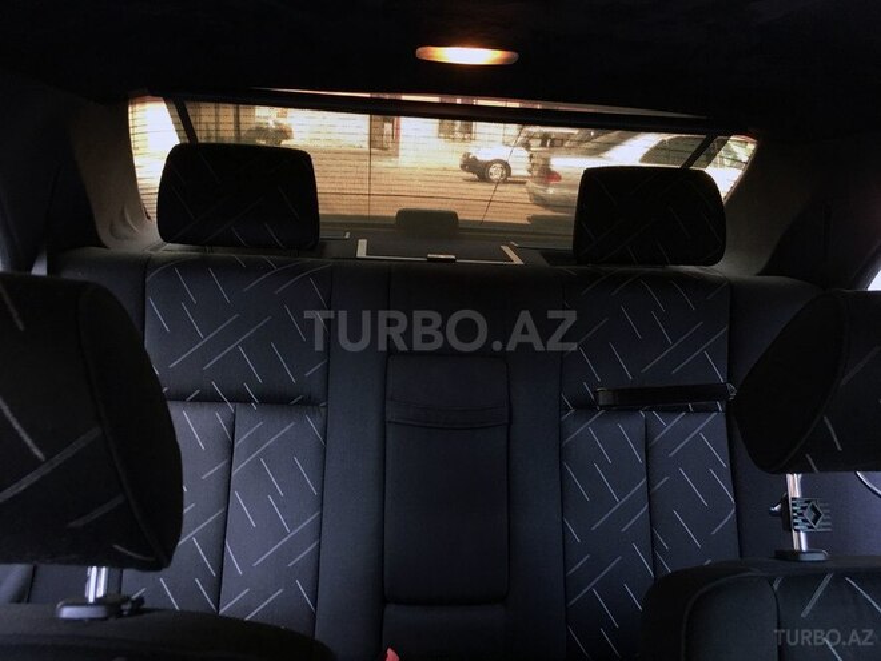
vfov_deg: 48.2
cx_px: 440
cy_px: 330
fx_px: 738
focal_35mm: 29
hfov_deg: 61.7
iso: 64
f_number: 2.2
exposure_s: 1/17
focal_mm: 4.15
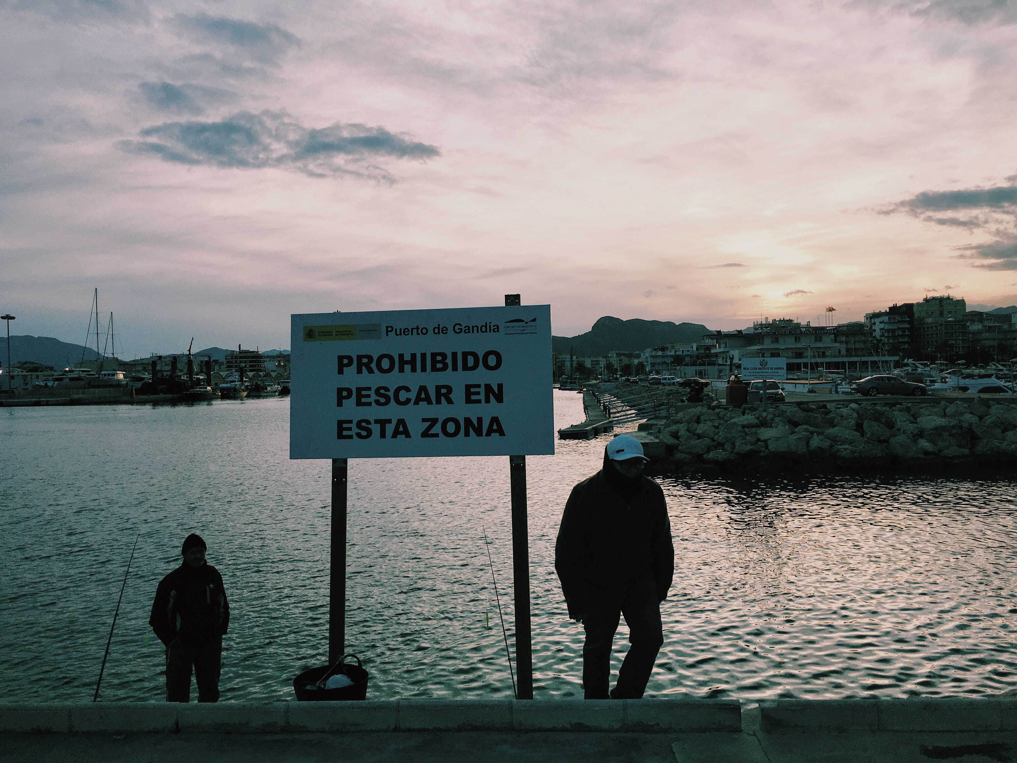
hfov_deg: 61.7
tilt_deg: +1.2
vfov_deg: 48.2
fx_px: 852
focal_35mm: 29
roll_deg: +0.7
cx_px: 508
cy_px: 382
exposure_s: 1/466
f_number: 2.2
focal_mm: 4.15
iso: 25
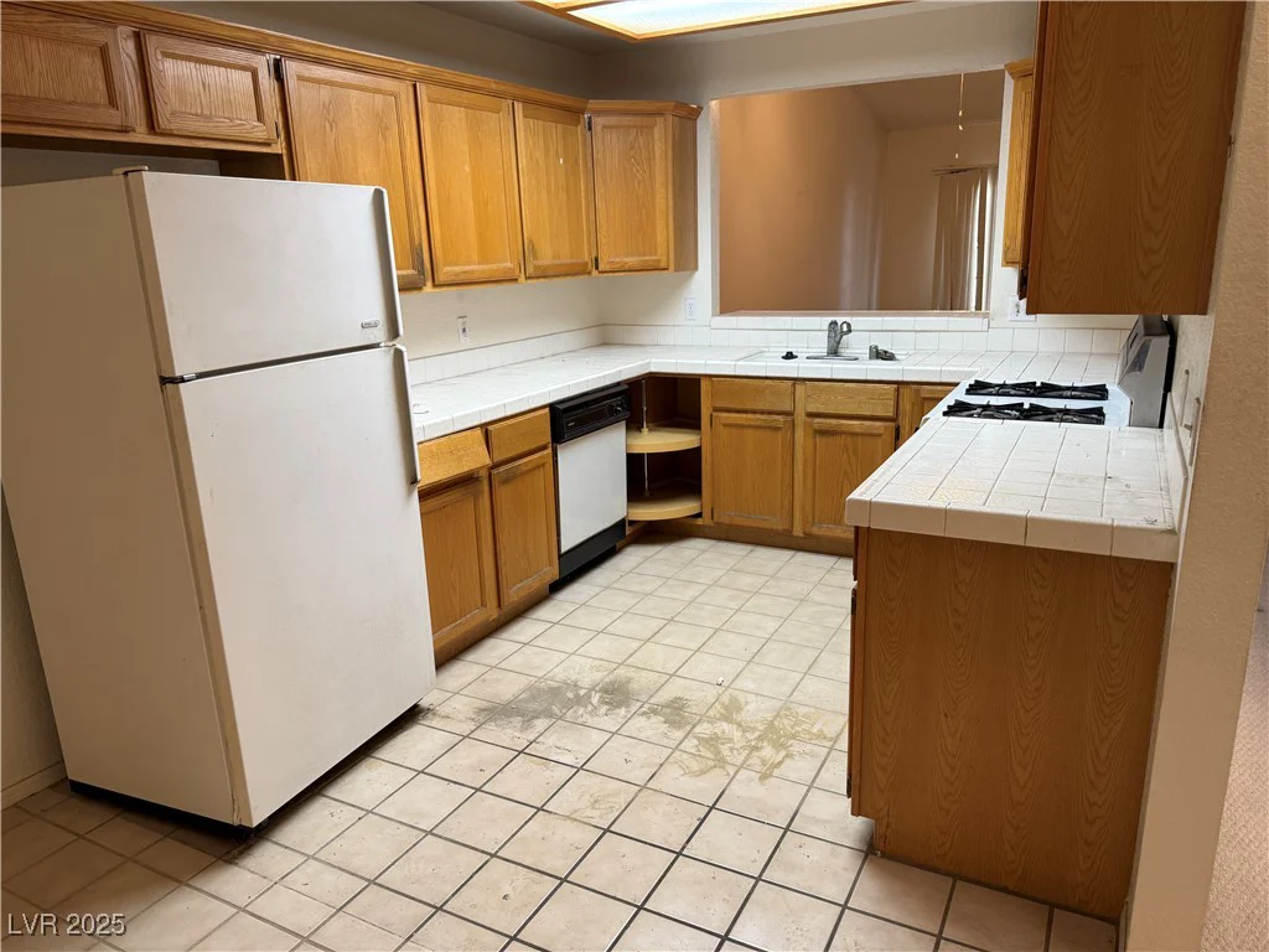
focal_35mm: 24
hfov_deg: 71.6
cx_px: 634
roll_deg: +1.8
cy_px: 476
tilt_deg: -14.7
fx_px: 880
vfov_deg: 56.8
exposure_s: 1/60
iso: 160
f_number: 1.78
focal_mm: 6.76
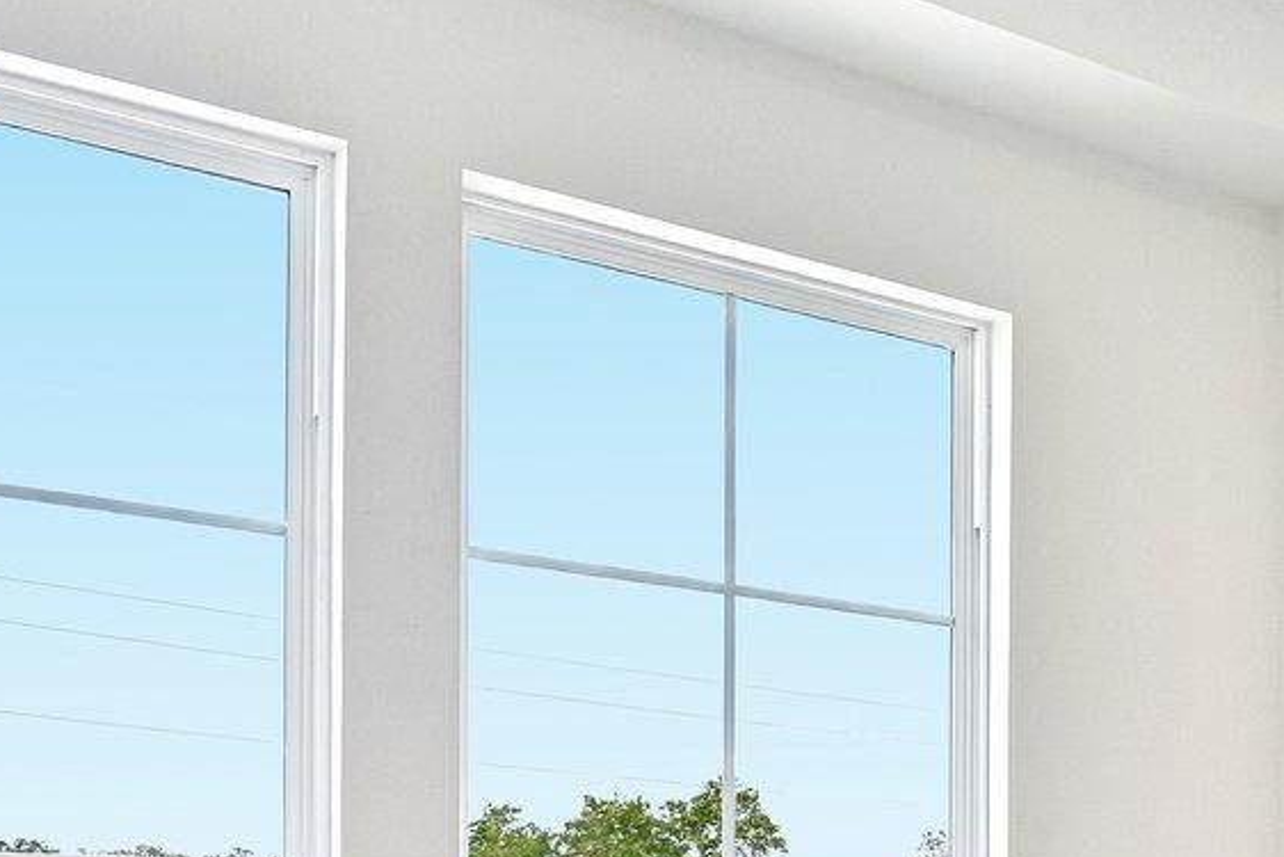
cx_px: 1540
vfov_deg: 24.4
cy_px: 986
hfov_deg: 32.2
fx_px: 1819
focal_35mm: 51
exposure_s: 1/30
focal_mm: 14
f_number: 8
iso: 100
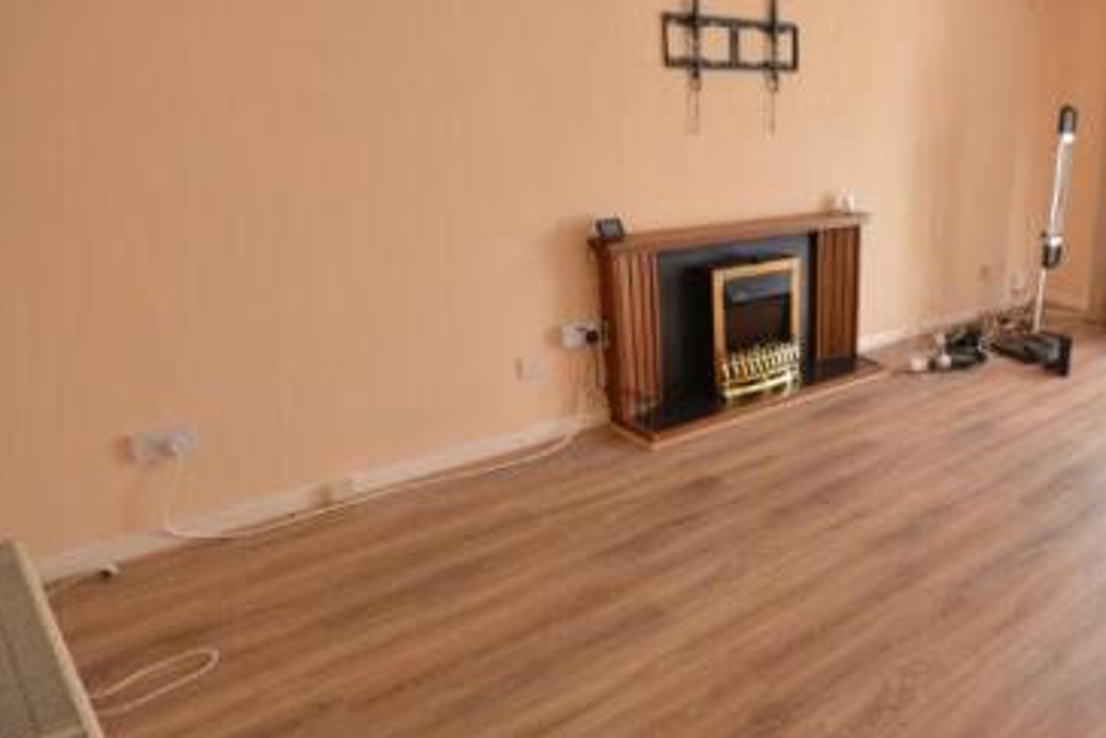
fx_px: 830
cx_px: 975
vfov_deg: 48.0
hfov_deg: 58.6
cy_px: 366
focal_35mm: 27
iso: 400
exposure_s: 1/30
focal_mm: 10
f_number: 8
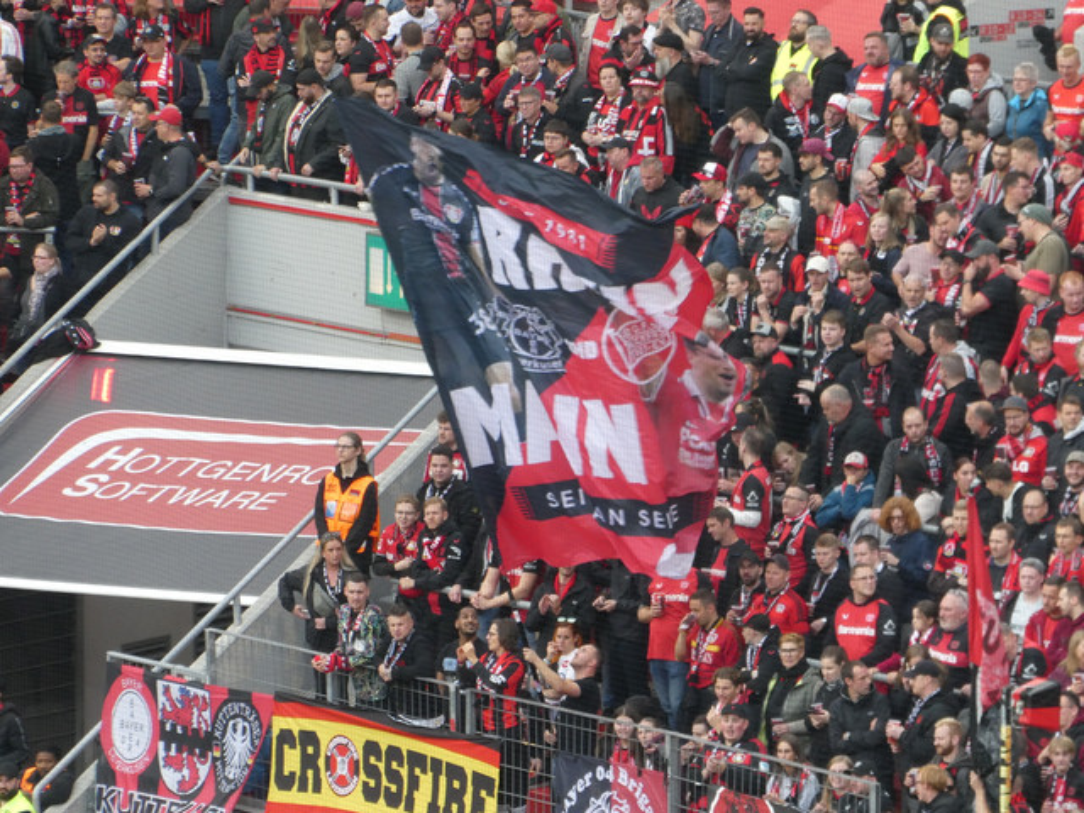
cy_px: 406
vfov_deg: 3.0
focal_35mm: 500
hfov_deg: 4.0
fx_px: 15657
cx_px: 542
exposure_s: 1/125
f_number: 6
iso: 400
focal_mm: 89.6
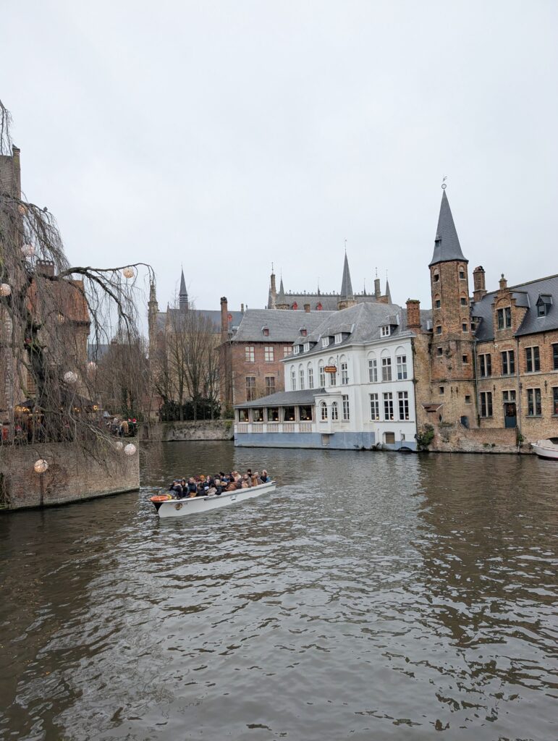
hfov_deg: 56.9
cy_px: 370
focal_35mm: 24
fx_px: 515
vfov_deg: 71.5
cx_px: 279
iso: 30
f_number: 1.68
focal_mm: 6.9
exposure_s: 1/145
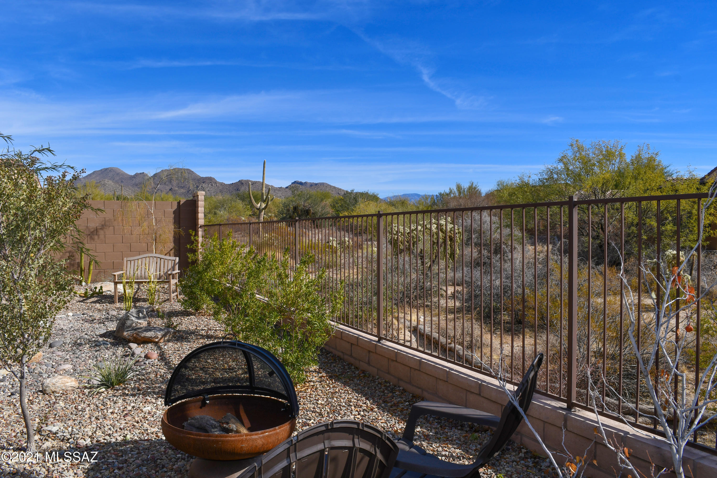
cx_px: 358
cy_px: 239
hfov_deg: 67.4
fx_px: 538
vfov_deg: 47.9
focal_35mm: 27
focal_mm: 18
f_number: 11
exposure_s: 1/250
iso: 100
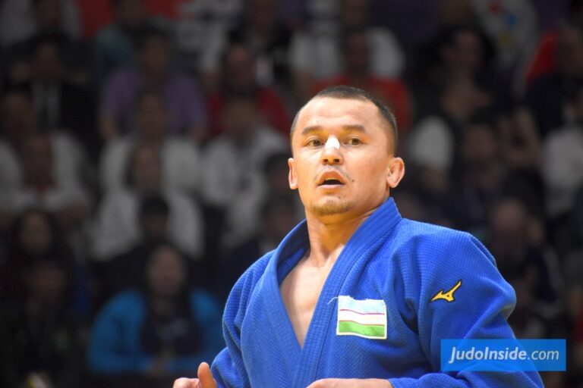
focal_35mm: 450
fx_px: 7287
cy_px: 194
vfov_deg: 3.1
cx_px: 292
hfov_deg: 4.6
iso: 1600
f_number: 6.3
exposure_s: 1/400
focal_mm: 300
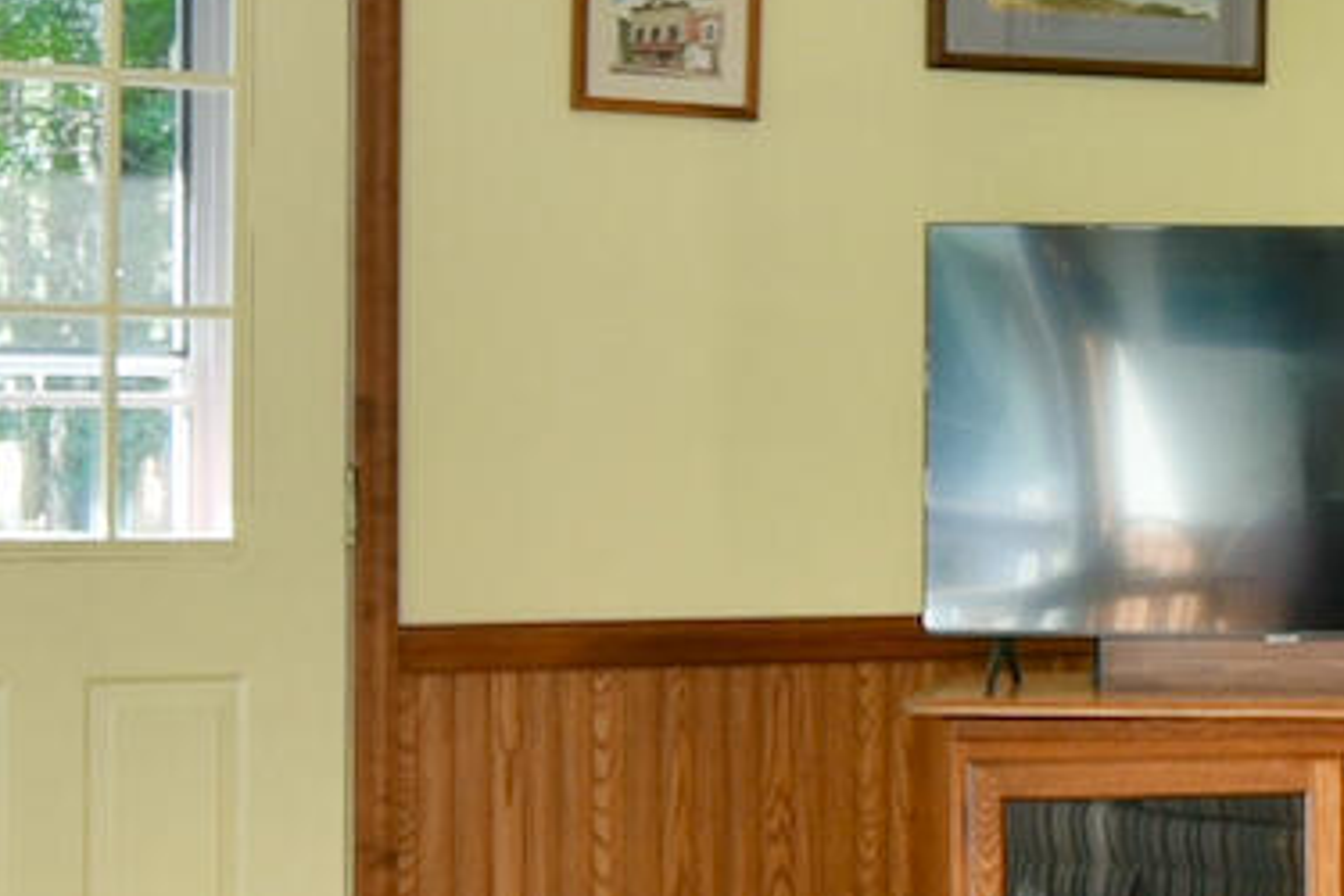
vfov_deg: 12.2
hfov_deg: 17.7
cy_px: 496
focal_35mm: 112
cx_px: 1444
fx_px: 4181
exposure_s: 1/30
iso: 800
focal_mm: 14
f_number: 11
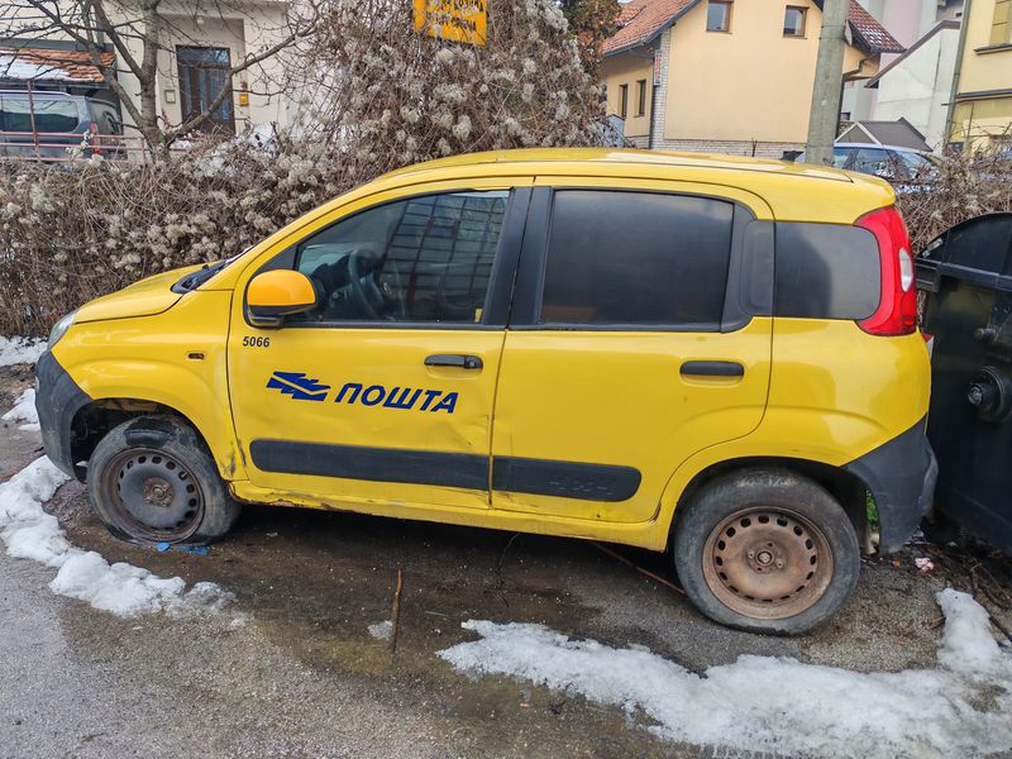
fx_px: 789
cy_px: 380
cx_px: 506
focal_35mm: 27
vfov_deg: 51.4
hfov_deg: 65.3
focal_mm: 5.52
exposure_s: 1/480
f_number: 1.95
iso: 50
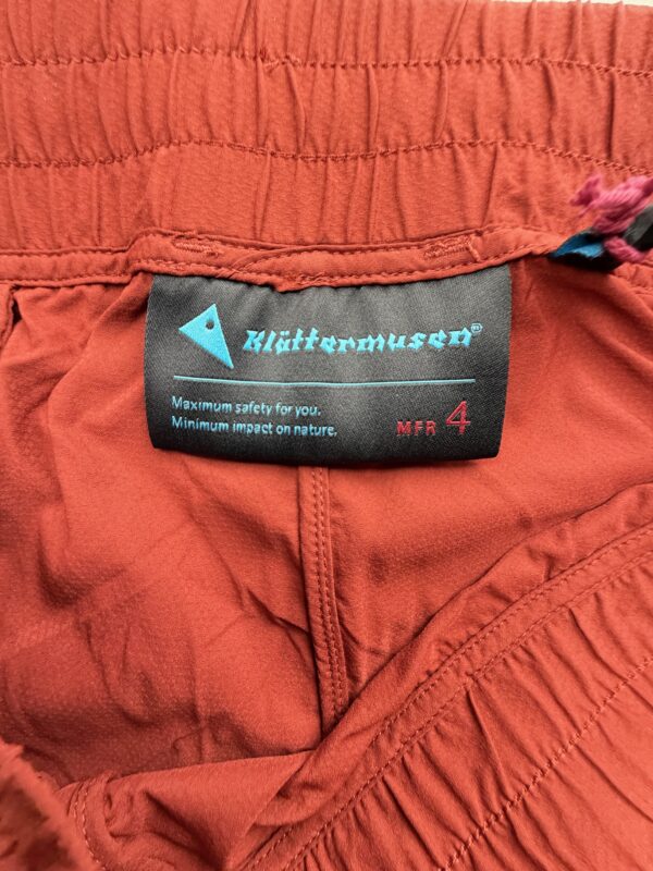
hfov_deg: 85.7
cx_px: 326
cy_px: 436
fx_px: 352
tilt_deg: -81.7
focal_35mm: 14
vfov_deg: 102.1
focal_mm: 2.22
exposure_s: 1/50
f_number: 2.2
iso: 500
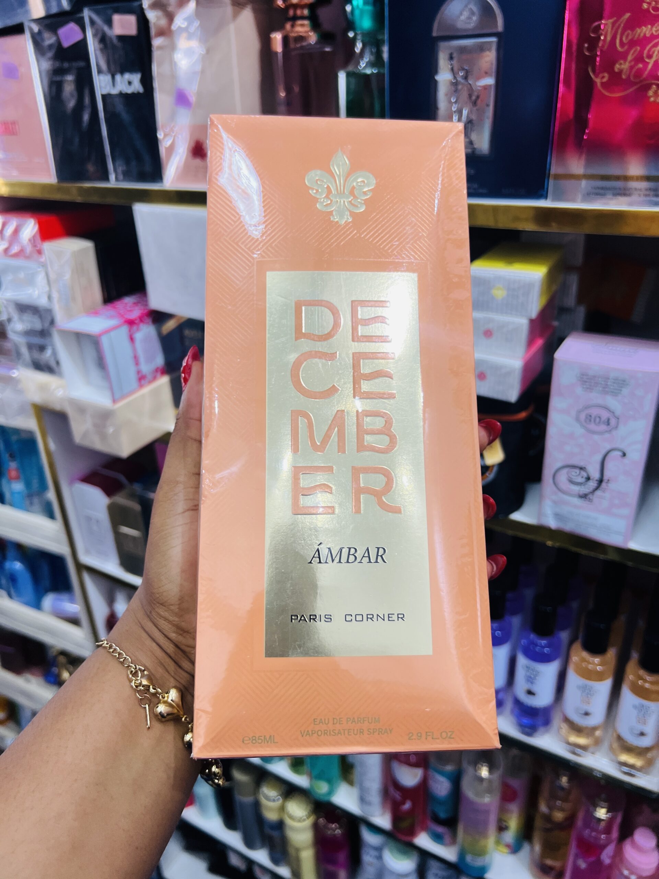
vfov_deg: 67.3
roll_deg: +5.1
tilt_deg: -27.0
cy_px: 440
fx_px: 660
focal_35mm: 26
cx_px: 330
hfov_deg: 53.1
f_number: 1.5
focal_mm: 5.7
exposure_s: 1/100
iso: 125
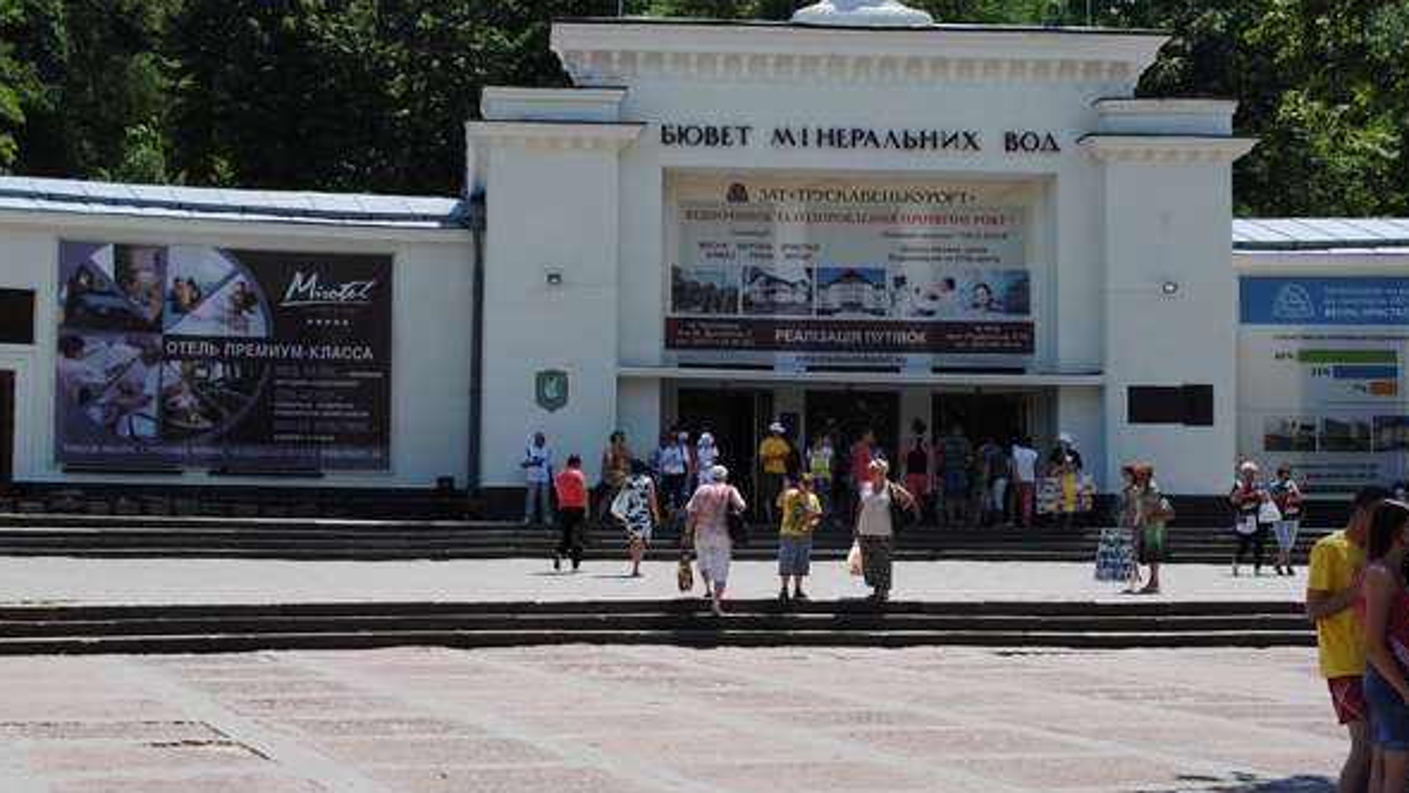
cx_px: 704
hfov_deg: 31.4
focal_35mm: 67
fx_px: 2503
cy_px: 377
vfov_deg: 18.0
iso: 100
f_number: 8
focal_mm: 42
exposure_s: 1/250
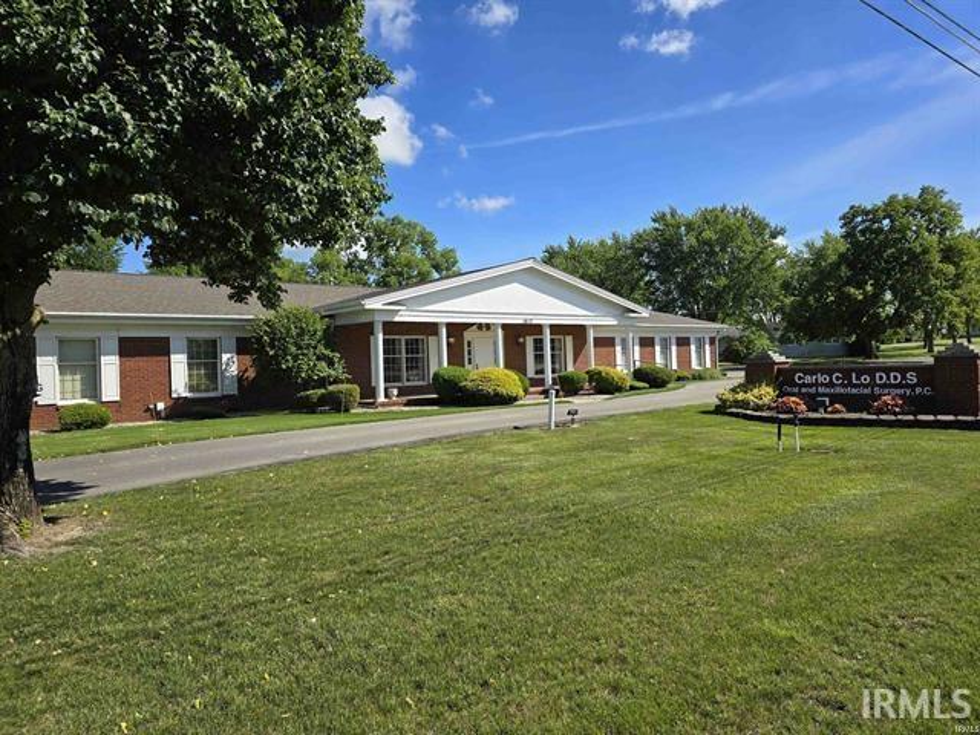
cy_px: 368
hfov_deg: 73.9
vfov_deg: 58.9
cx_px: 490
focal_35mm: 23
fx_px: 651
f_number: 1.7
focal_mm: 6.3
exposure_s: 1/836
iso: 12
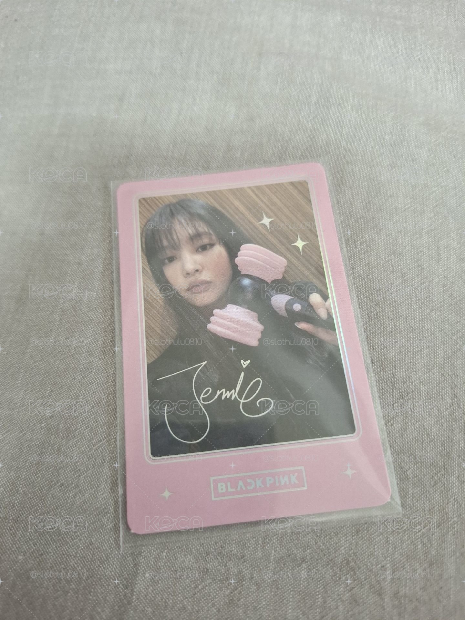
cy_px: 310
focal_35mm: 23
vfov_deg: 73.9
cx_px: 232
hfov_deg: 58.9
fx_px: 412
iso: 500
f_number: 1.8
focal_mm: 5.54
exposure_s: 1/24
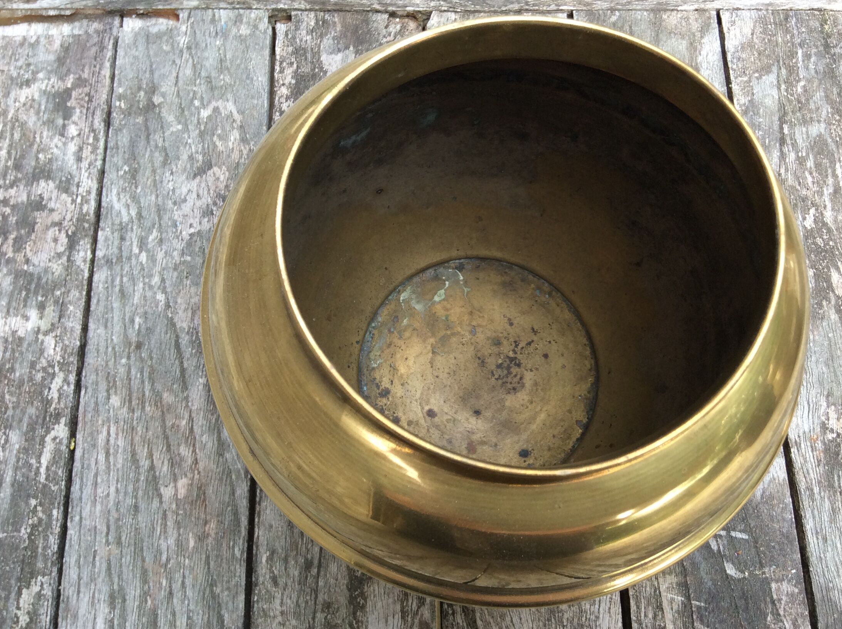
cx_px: 444
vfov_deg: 37.5
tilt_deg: -70.8
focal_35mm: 38
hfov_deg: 49.0
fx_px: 923
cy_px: 263
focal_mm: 3.3
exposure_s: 1/100
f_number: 2.4
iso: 32
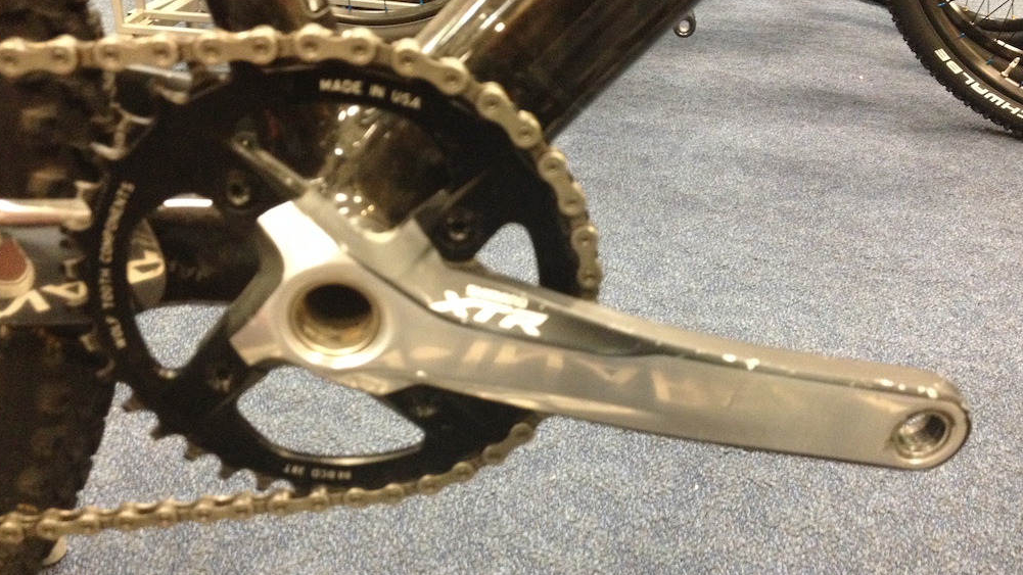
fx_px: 1058
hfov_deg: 51.6
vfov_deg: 30.4
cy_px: 307
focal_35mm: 39
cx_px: 516
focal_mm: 4.28
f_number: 2.4
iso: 400
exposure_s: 1/15
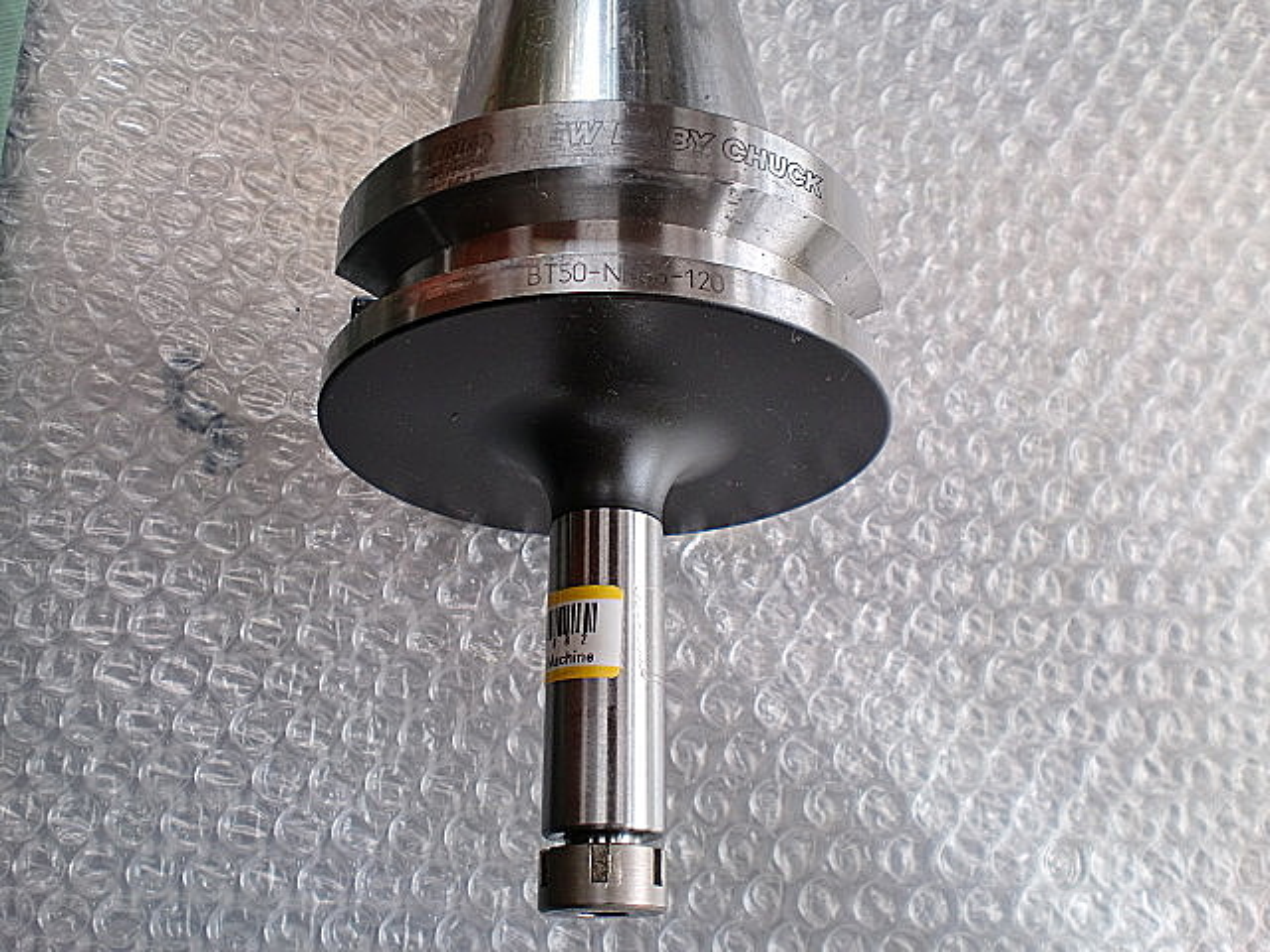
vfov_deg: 40.7
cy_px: 476
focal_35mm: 35
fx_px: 1284
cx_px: 635
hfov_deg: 52.6
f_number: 3.1
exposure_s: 1/80
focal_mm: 6.3
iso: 64
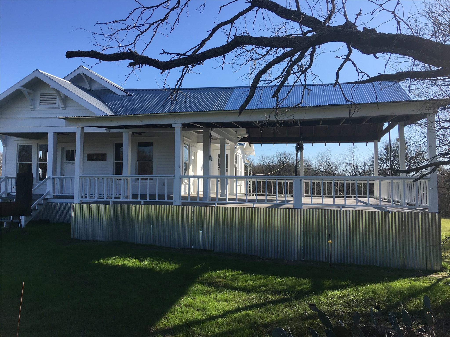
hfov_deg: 61.7
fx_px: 377
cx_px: 225
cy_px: 168
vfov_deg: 48.2
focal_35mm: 29
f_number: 2.2
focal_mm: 4.15
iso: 25
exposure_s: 1/1241
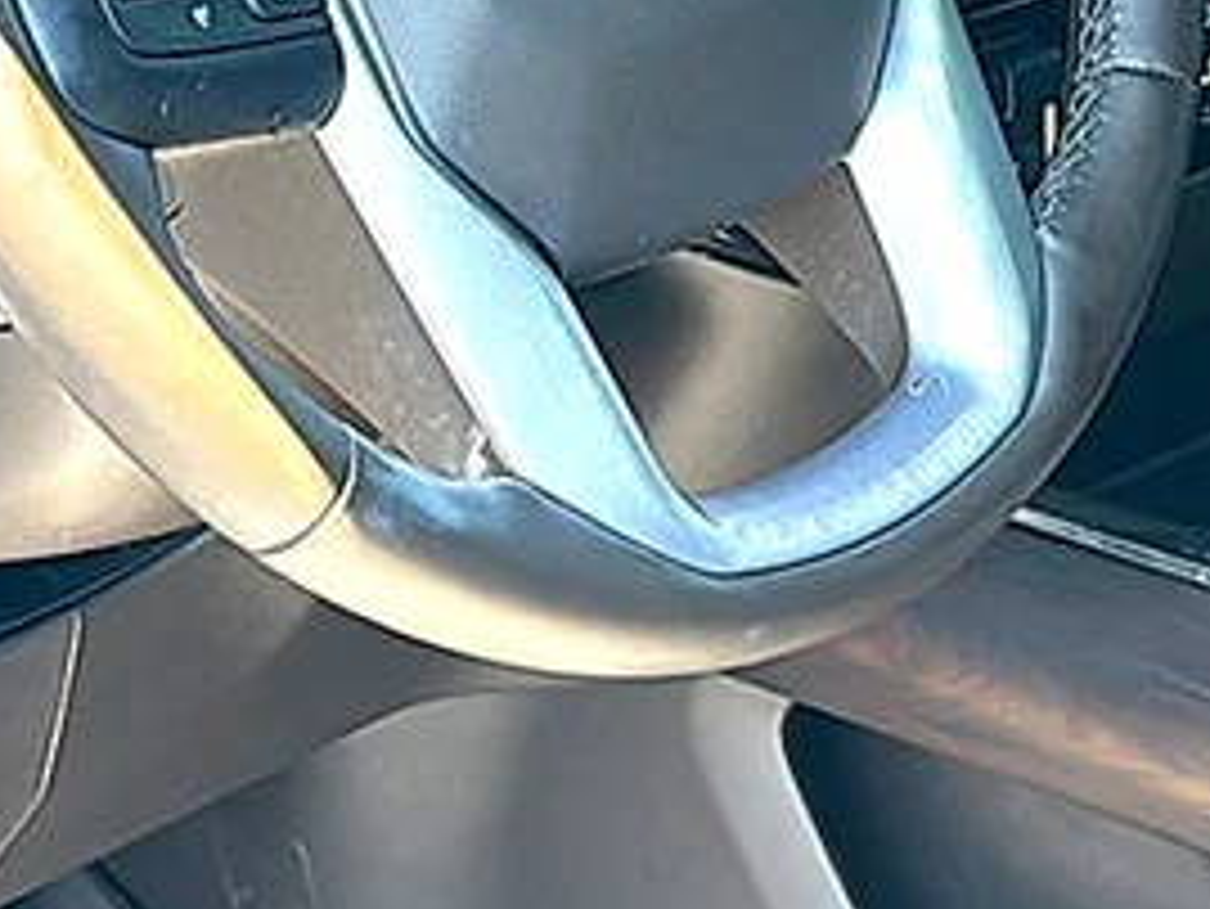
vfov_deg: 14.7
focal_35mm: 99
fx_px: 3462
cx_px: 913
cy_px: -25
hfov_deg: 19.7
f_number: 1.78
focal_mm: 6.86
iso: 125
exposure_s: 1/193
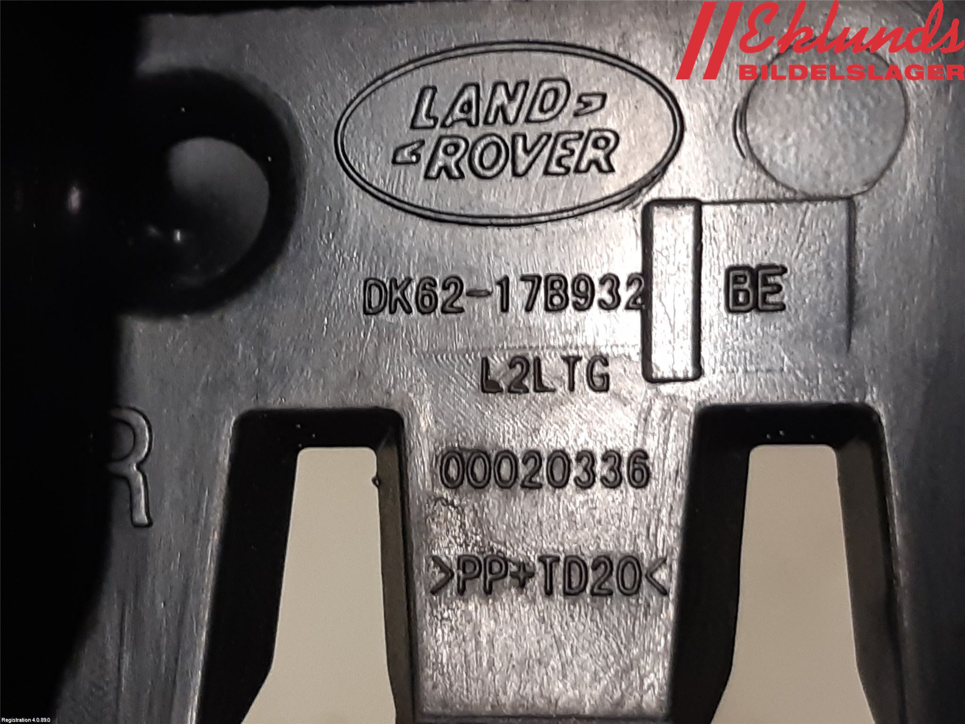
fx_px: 725
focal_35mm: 26
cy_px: 362
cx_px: 482
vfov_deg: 53.1
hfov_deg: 67.3
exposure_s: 1/50
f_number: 1.7
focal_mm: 3.93
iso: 125
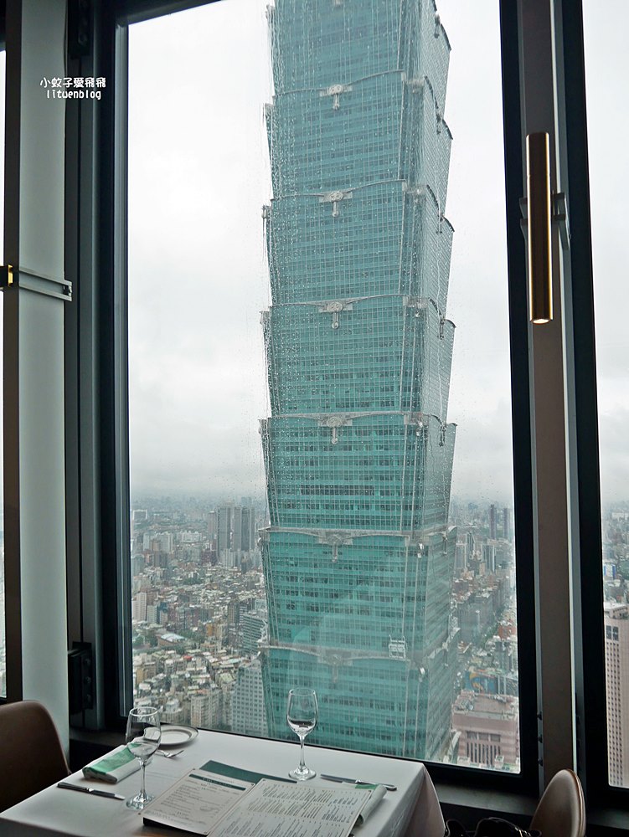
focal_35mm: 28
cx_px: 314
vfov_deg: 63.4
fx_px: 678
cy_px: 418
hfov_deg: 49.8
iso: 200
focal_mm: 14
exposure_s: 1/640
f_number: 4
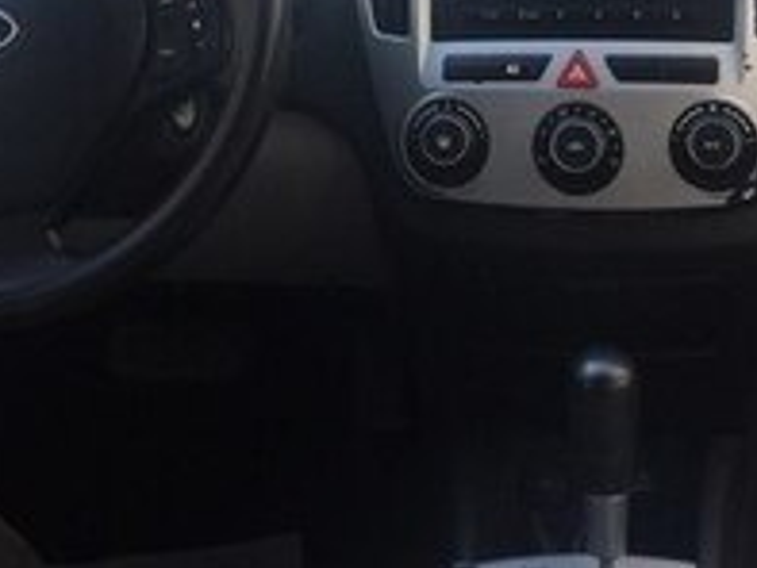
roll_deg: +1.8
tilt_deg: -10.8
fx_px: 2123
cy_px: -198
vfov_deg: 14.5
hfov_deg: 20.2
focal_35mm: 97
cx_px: 319
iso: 32
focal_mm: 4.15
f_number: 2.2
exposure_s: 1/471
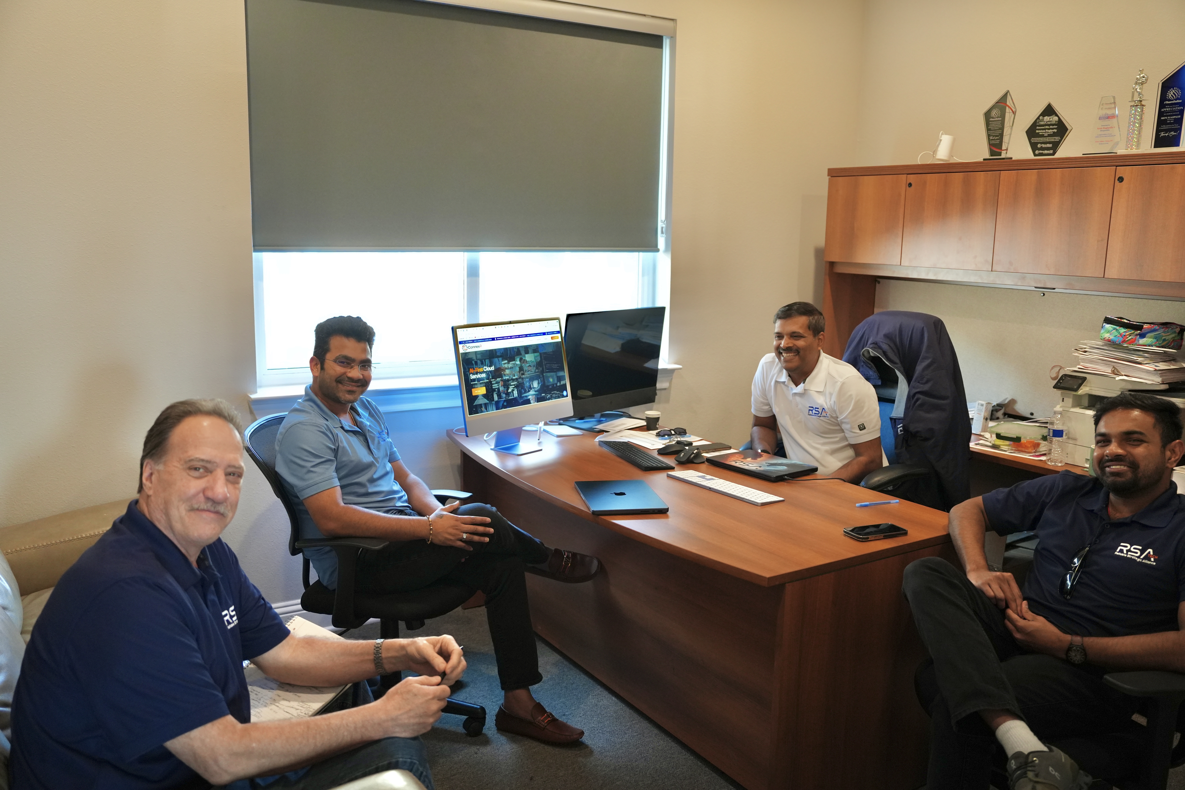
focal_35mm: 30
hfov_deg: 61.9
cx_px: 592
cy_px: 395
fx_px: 987
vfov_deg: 43.6
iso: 2500
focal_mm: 30
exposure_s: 1/250
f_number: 2.8
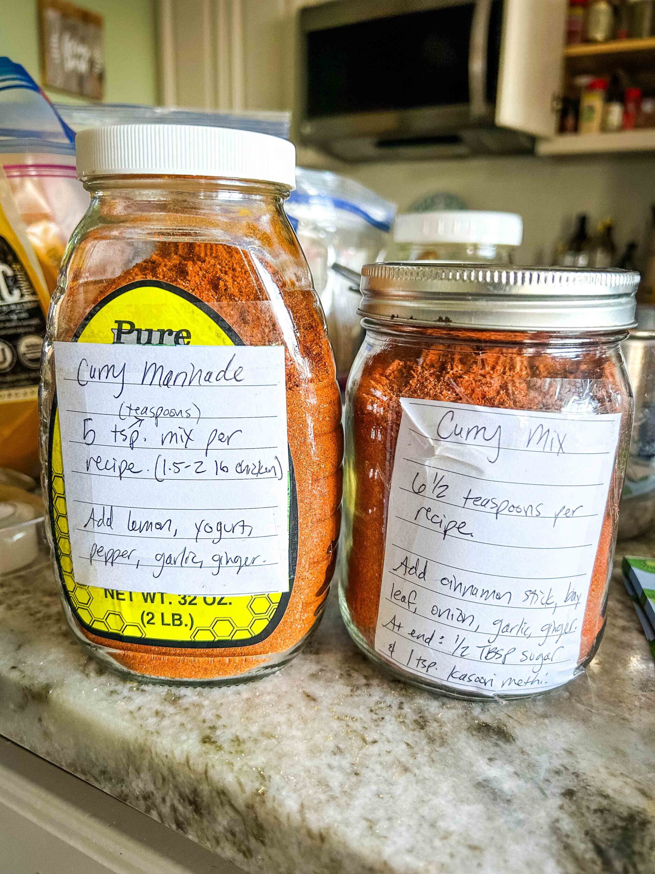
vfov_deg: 67.3
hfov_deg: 53.1
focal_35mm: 26
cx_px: 328
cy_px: 437
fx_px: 656
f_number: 1.5
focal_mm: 5.7
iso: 125
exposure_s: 1/60
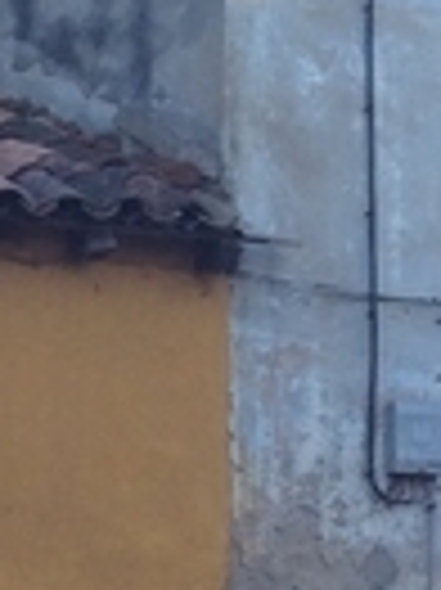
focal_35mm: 202
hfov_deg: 7.3
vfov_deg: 9.8
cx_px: 583
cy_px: 171
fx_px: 3437
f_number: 2.4
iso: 32
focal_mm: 3.3
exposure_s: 1/199
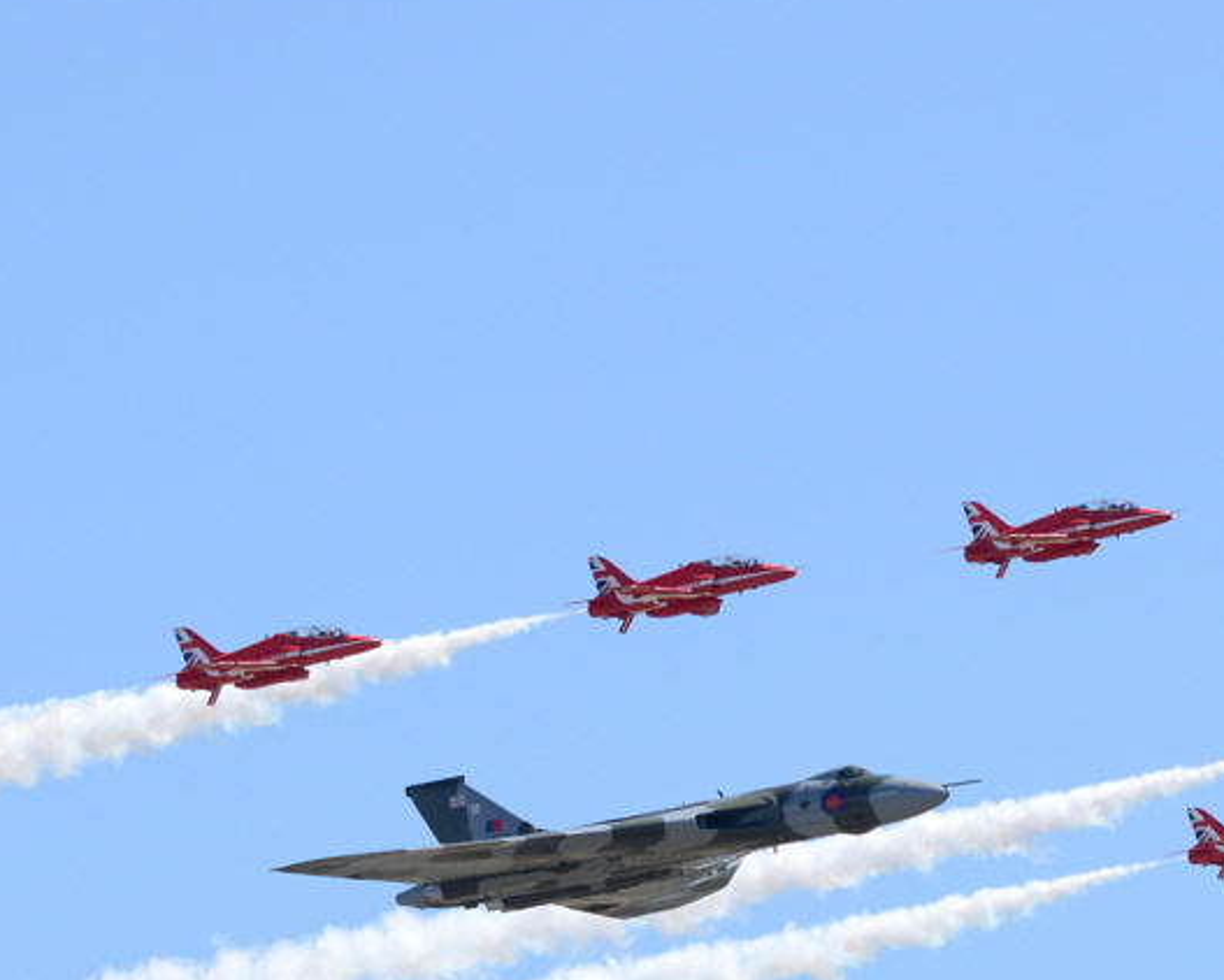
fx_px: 17793
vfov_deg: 3.2
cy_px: 734
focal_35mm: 491
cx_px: 848
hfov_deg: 3.9
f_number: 7.1
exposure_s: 1/1600
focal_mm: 180
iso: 400
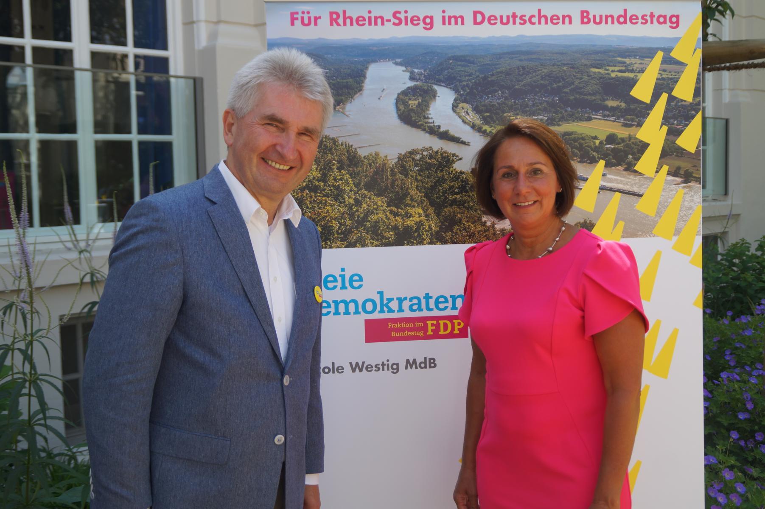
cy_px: 254
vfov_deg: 31.9
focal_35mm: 42
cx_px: 382
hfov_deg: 46.4
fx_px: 892
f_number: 4.5
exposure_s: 1/320
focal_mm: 28
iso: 100
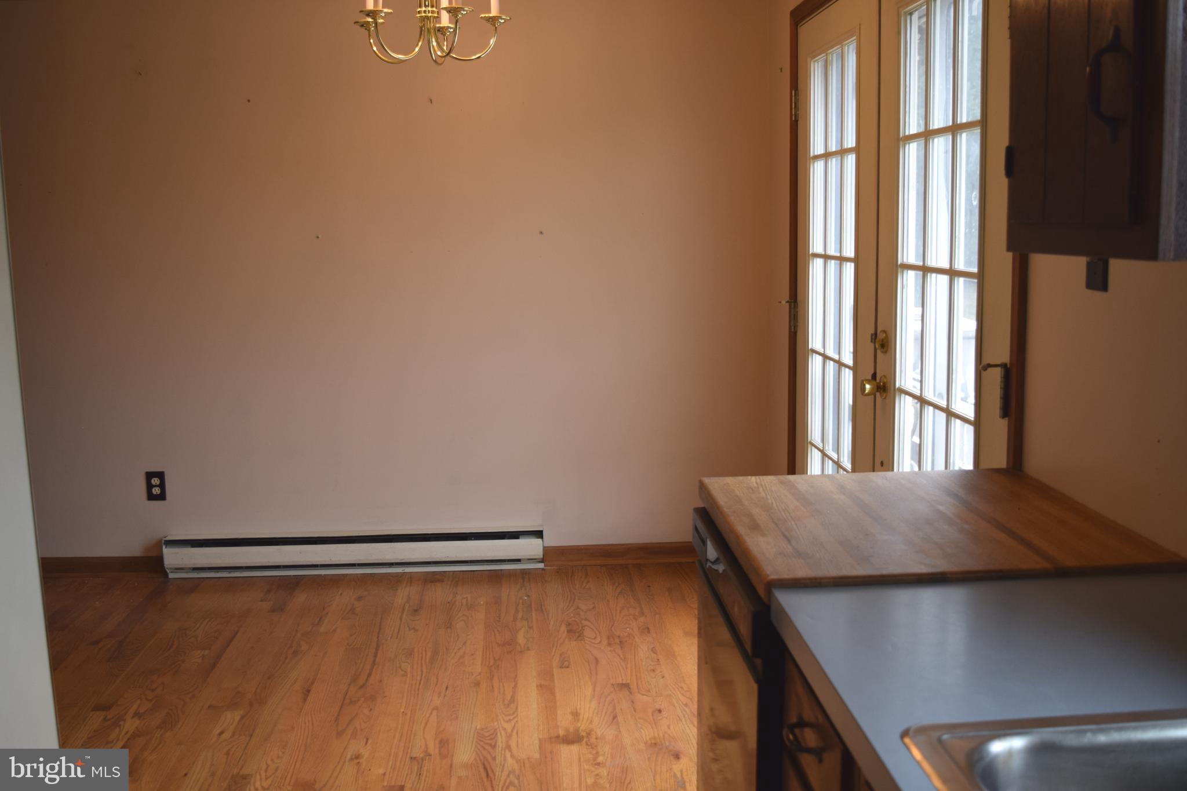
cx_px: 594
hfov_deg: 53.1
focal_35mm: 36
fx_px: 1187
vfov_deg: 36.9
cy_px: 396
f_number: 5
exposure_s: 1/100
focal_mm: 24
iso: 400
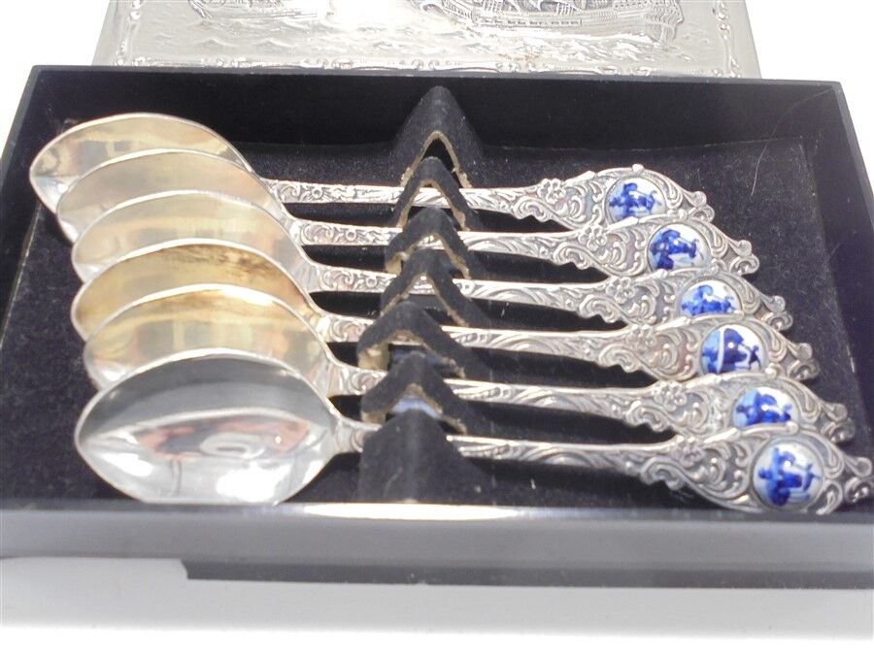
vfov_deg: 41.8
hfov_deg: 54.0
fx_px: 858
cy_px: 328
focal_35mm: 34
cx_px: 437
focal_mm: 6.1
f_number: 4
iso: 250
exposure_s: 1/30
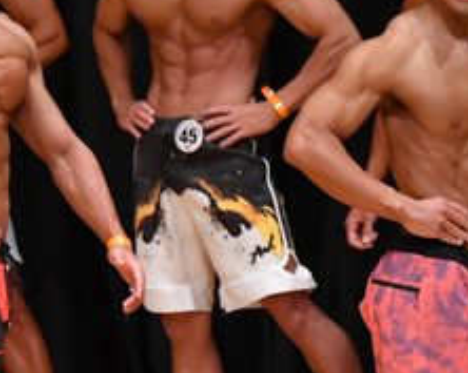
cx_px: 404
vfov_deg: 2.0
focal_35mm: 787
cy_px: 276
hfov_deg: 2.5
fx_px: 10886
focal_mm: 160
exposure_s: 1/400
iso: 4000
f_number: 5.6
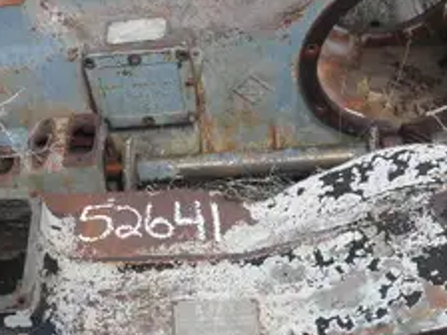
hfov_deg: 38.2
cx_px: 204
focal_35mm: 50
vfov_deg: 28.7
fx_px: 646
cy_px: 249
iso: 64
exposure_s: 1/80
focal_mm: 5
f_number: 8.5
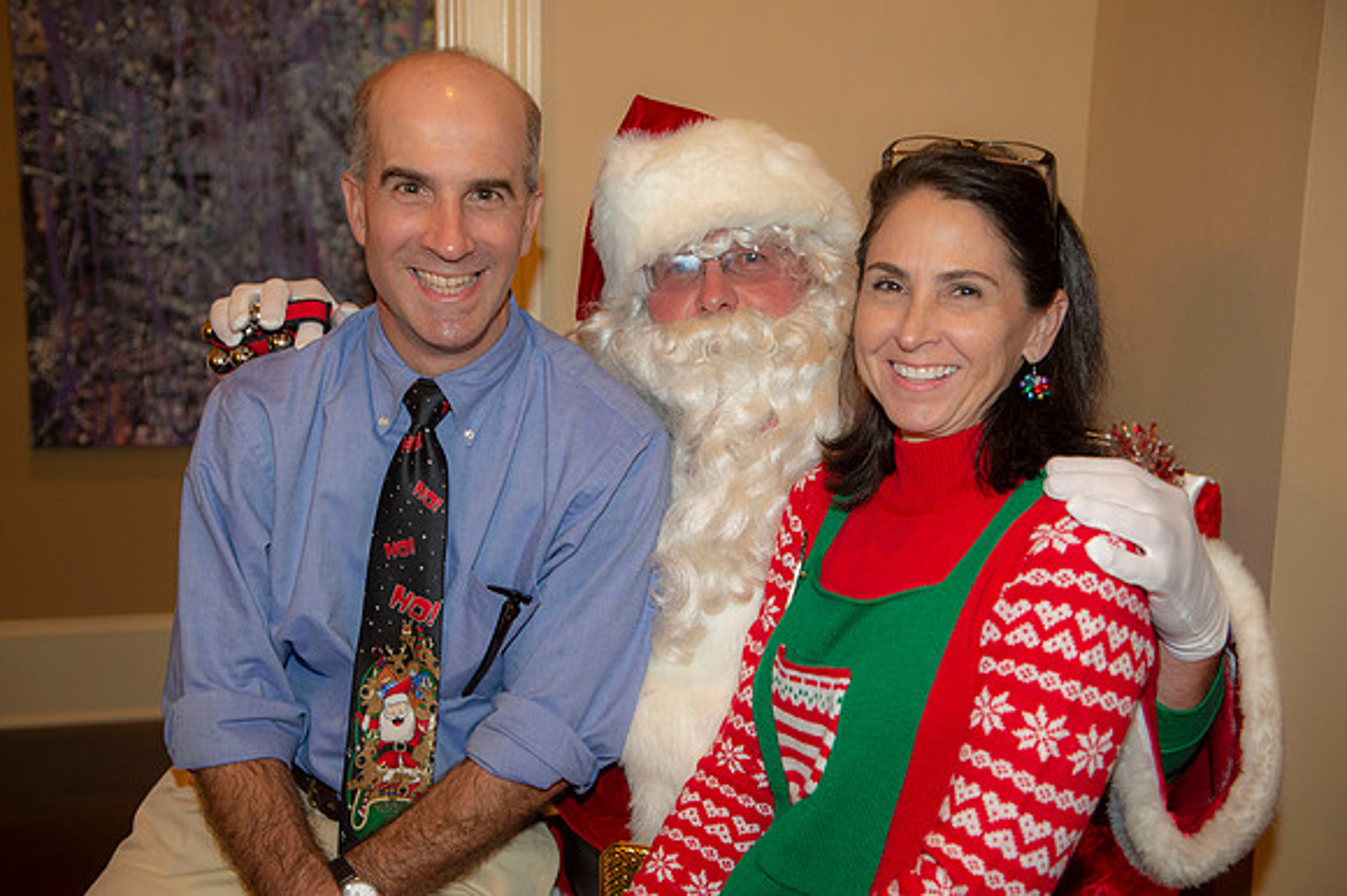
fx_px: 1683
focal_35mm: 45
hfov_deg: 43.6
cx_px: 674
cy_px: 448
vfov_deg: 29.8
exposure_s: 1/60
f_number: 3.5
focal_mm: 45
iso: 800
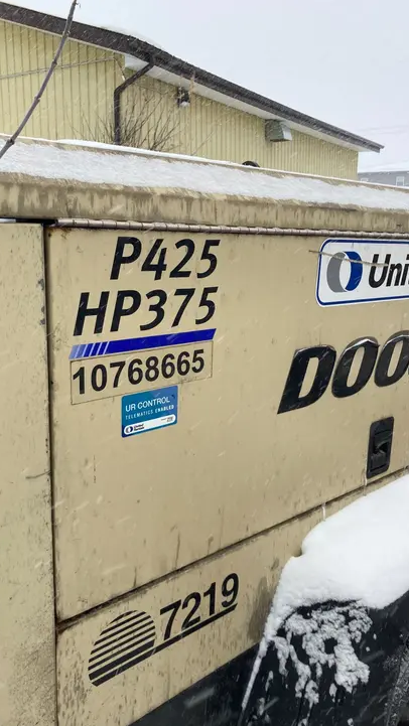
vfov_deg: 62.6
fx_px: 597
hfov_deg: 37.8
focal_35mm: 31
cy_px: 367
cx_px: 204
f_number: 1.8
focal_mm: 3.99
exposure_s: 1/158
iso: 20
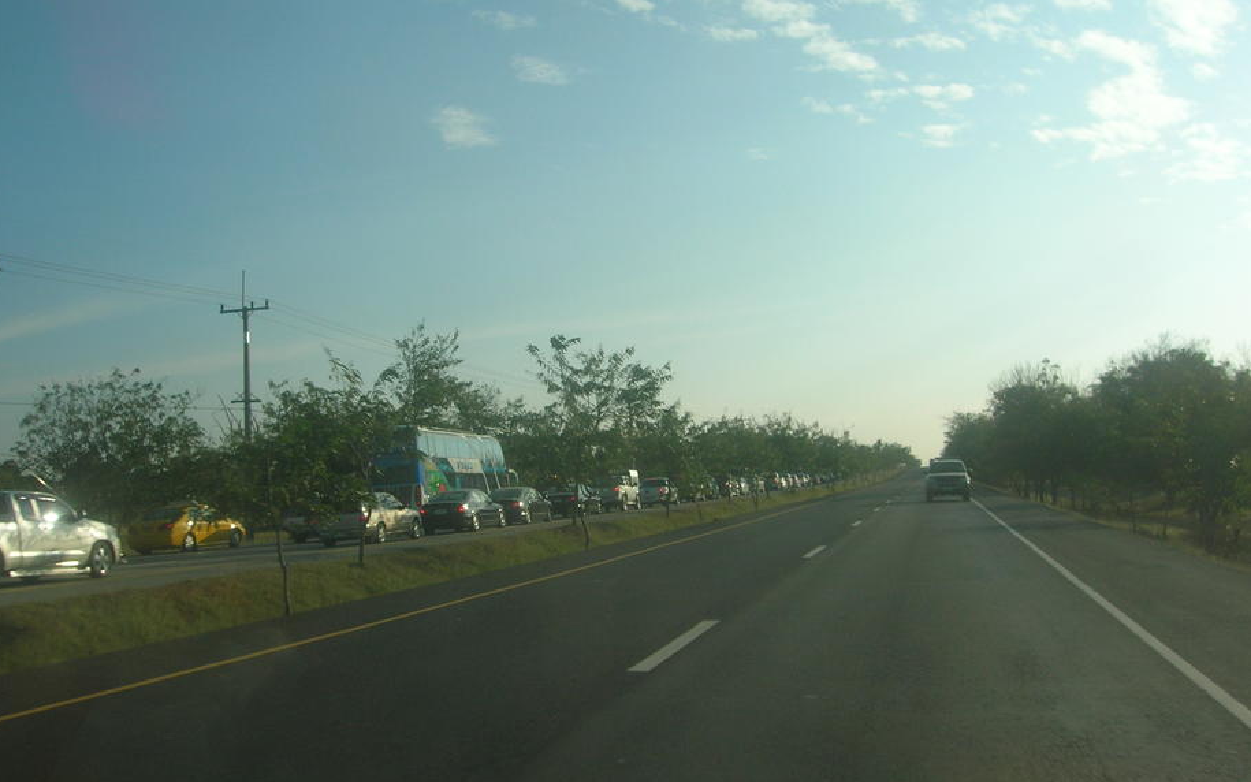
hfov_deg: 52.7
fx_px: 1262
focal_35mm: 37
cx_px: 611
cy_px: 392
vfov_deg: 34.4
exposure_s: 1/360
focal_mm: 5.7
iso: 50
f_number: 4.9
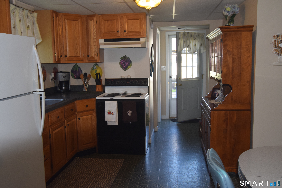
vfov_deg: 36.9
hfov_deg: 53.1
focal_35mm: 36
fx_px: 282
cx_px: 141
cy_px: 94
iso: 800
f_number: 5.6
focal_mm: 24
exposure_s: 1/125
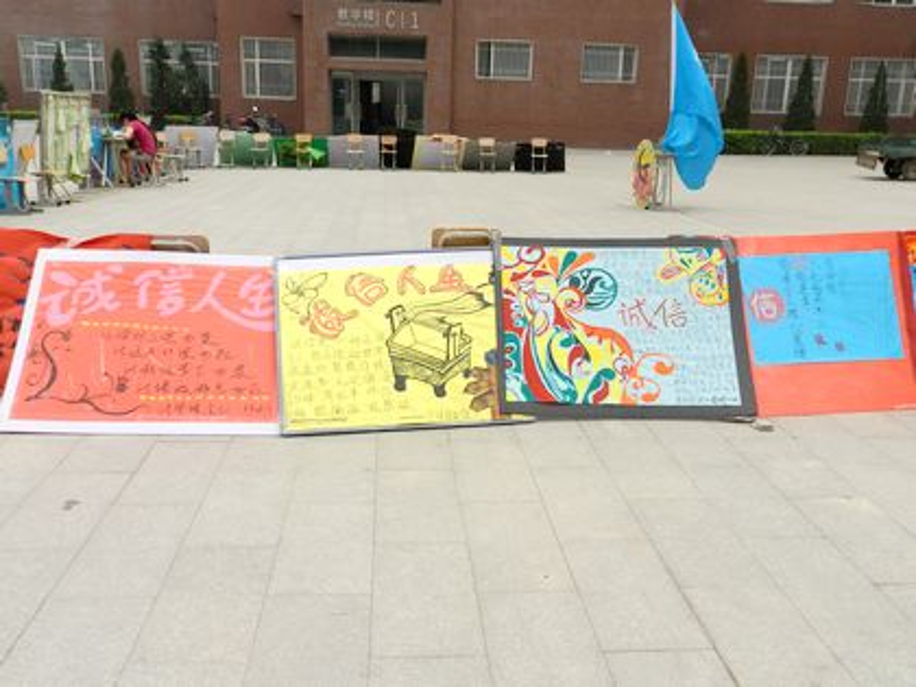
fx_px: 847
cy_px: 344
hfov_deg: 56.8
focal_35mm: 32
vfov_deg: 44.2
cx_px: 458
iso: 160
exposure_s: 1/1000
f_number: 3.7
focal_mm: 5.6
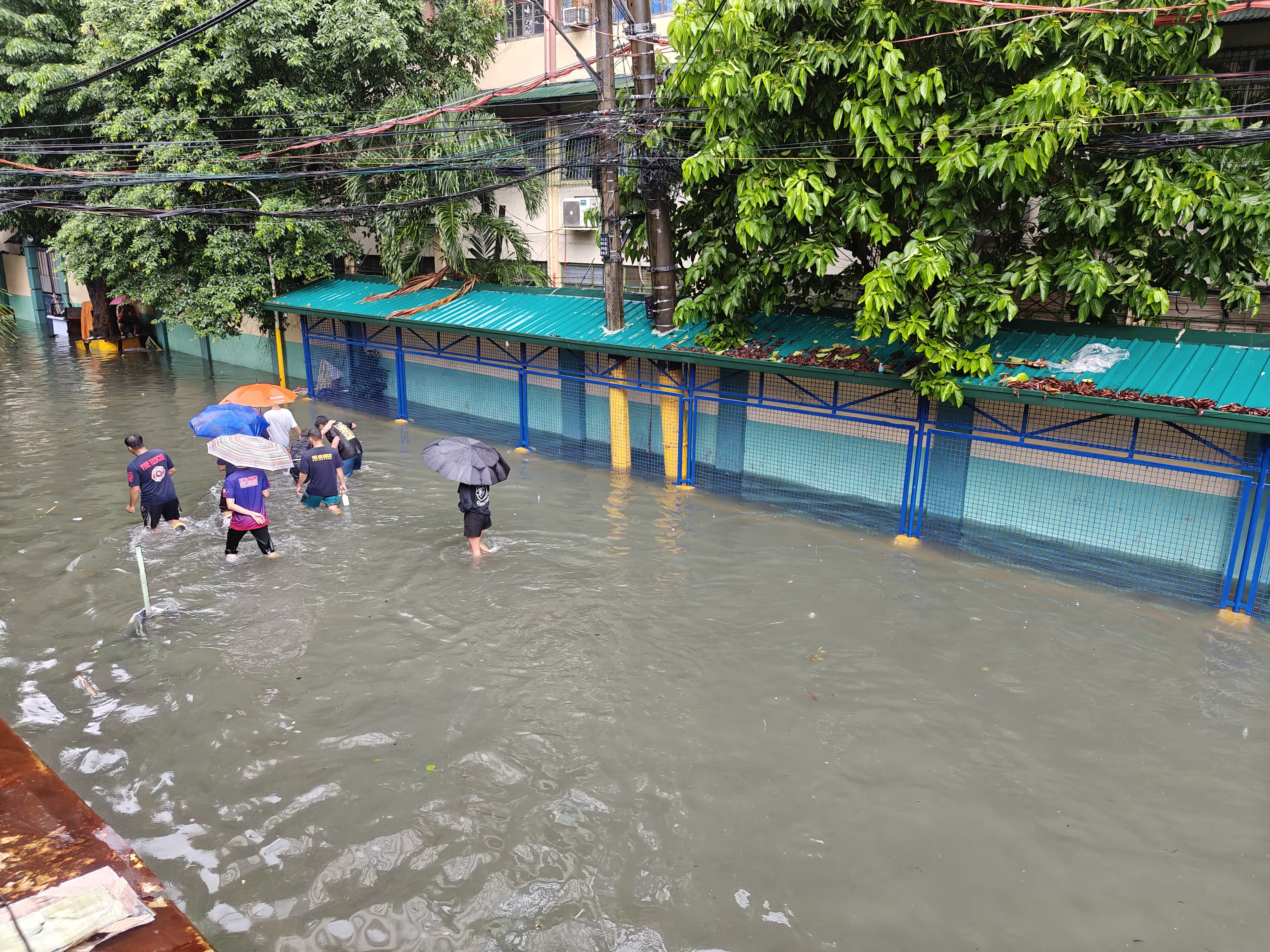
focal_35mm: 23
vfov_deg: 58.9
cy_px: 476
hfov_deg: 73.9
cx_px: 635
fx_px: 844
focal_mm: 6.06
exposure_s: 1/87
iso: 640
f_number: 1.69
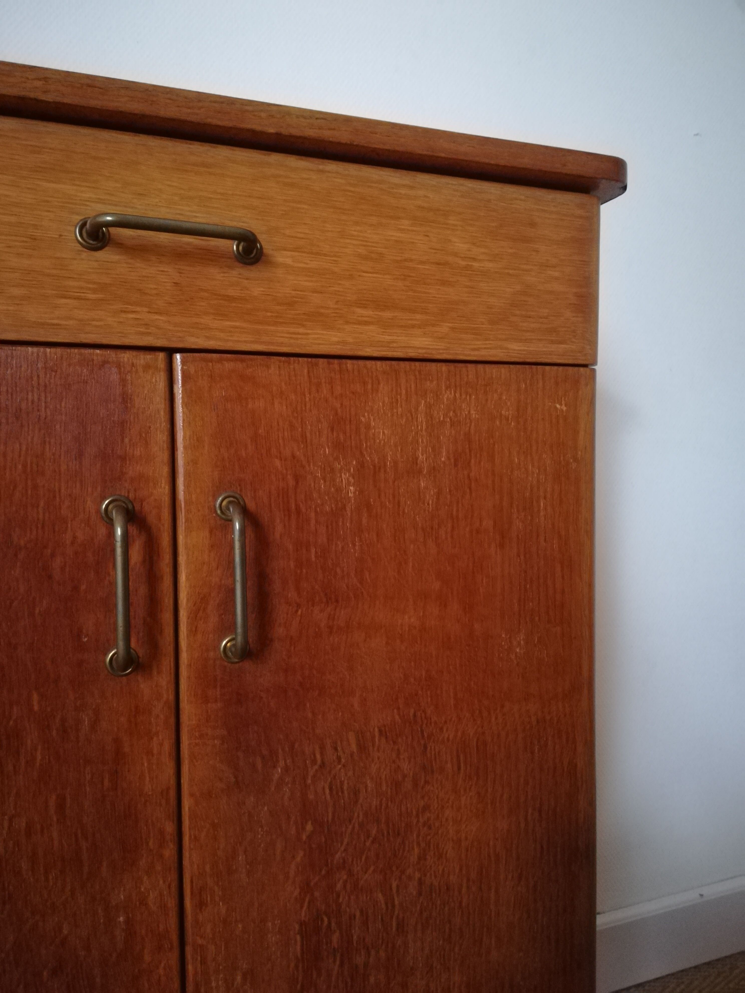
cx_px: 372
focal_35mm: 26
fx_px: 746
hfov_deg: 53.1
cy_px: 496
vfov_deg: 67.3
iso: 1250
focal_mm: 3.83
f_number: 2.2
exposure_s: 1/14.3
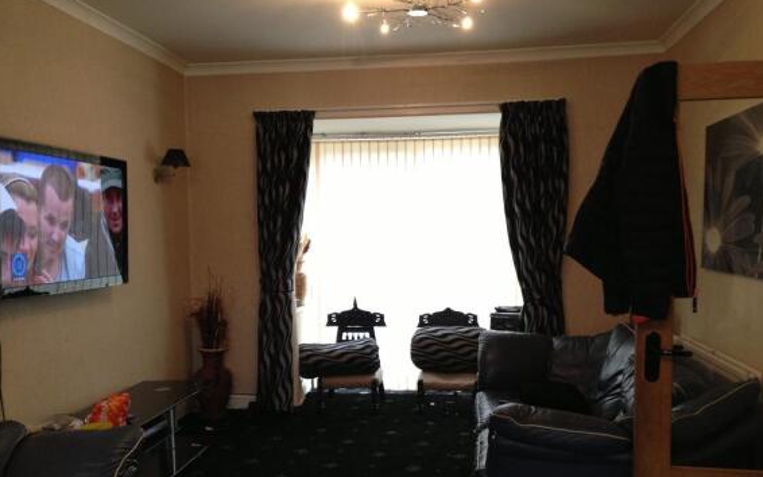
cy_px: 289
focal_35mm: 36
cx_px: 374
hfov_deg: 54.0
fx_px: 749
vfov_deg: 35.2
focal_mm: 4.13
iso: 160
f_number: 2.4
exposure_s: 1/20
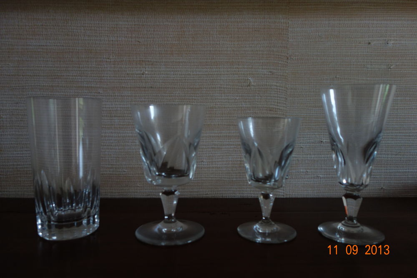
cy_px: 139
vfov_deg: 46.4
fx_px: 324
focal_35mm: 28
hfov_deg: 65.5
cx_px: 208
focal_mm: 10.4
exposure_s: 1/30
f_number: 1.8
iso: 320
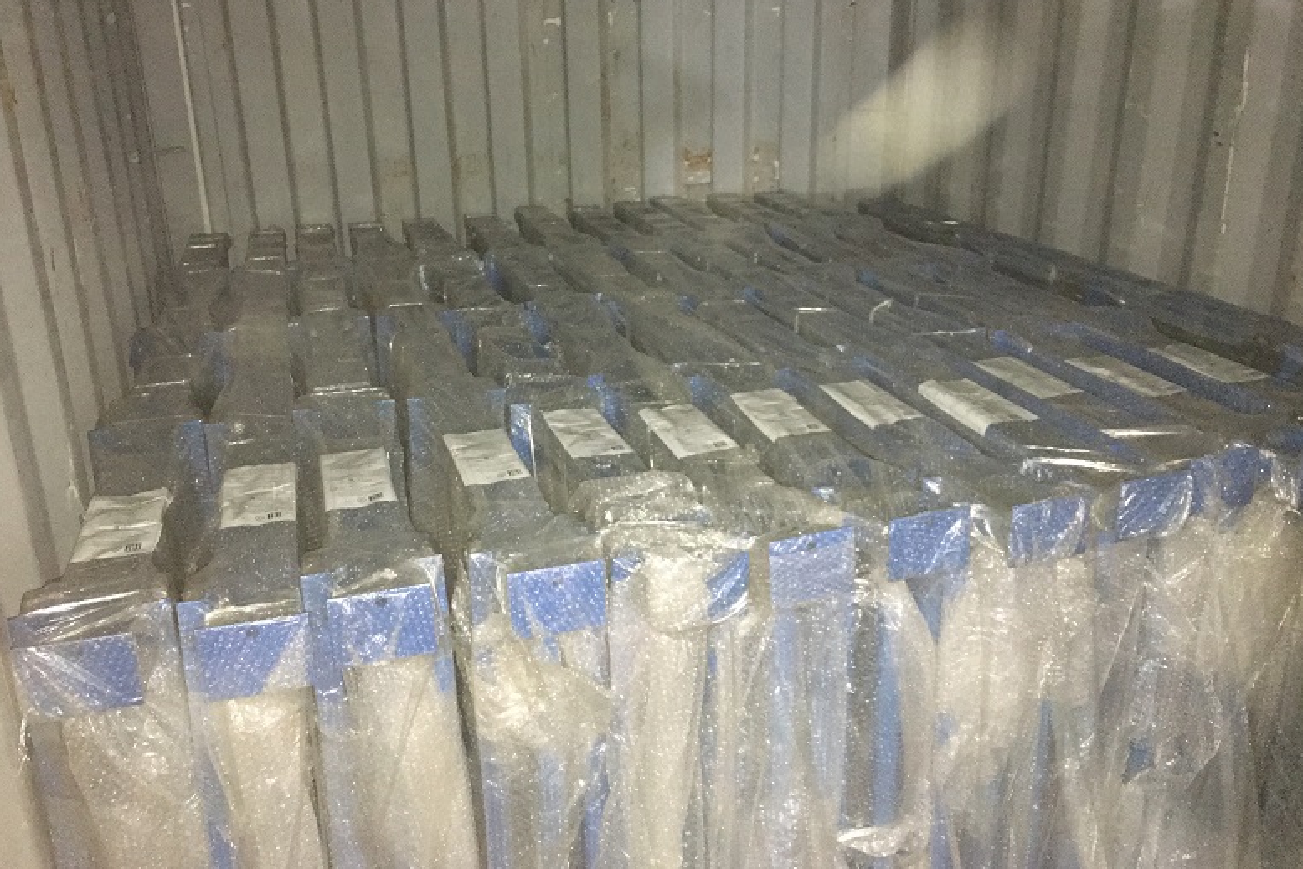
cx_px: 638
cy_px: 390
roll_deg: +2.2
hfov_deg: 60.3
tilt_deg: -18.5
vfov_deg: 42.3
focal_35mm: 31
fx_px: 1122
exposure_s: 1/17
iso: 500
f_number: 2.2
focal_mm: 4.15
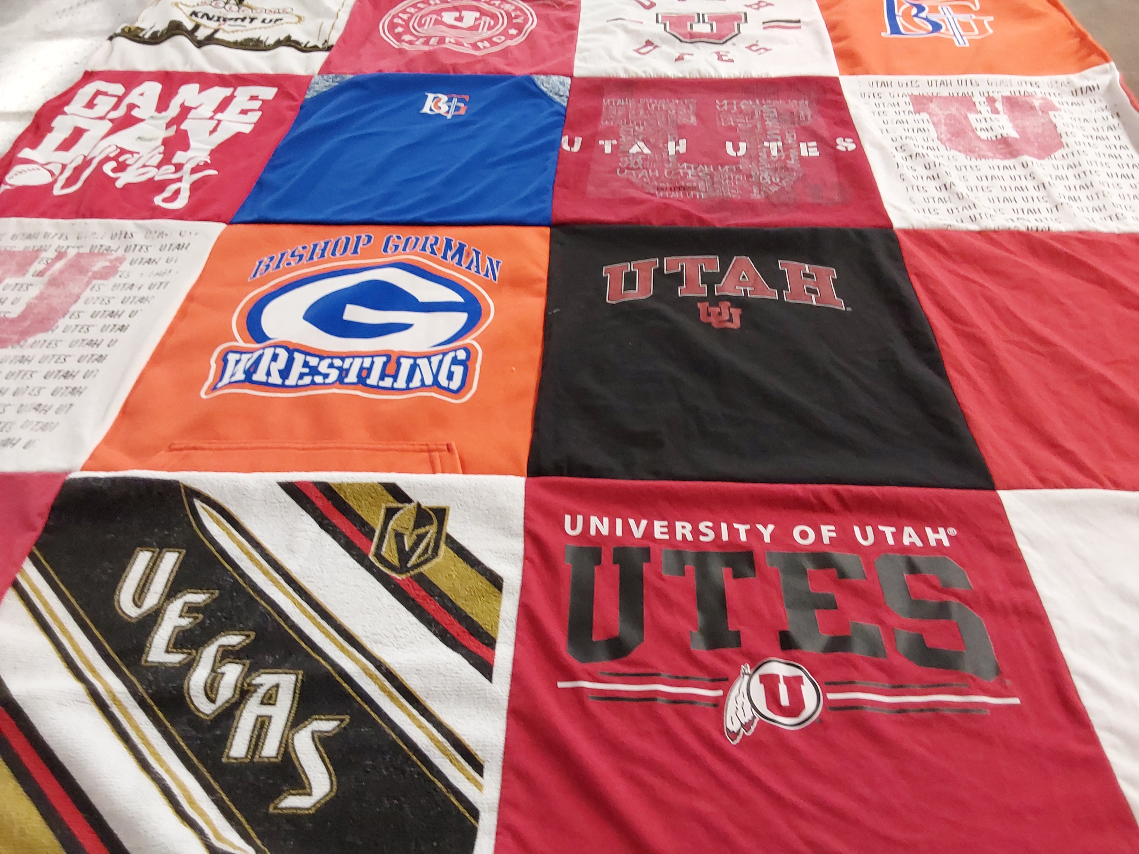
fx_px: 921
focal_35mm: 28
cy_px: 427
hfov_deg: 63.4
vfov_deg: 49.7
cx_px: 570
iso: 160
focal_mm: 2.91
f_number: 1.9
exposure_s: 1/60
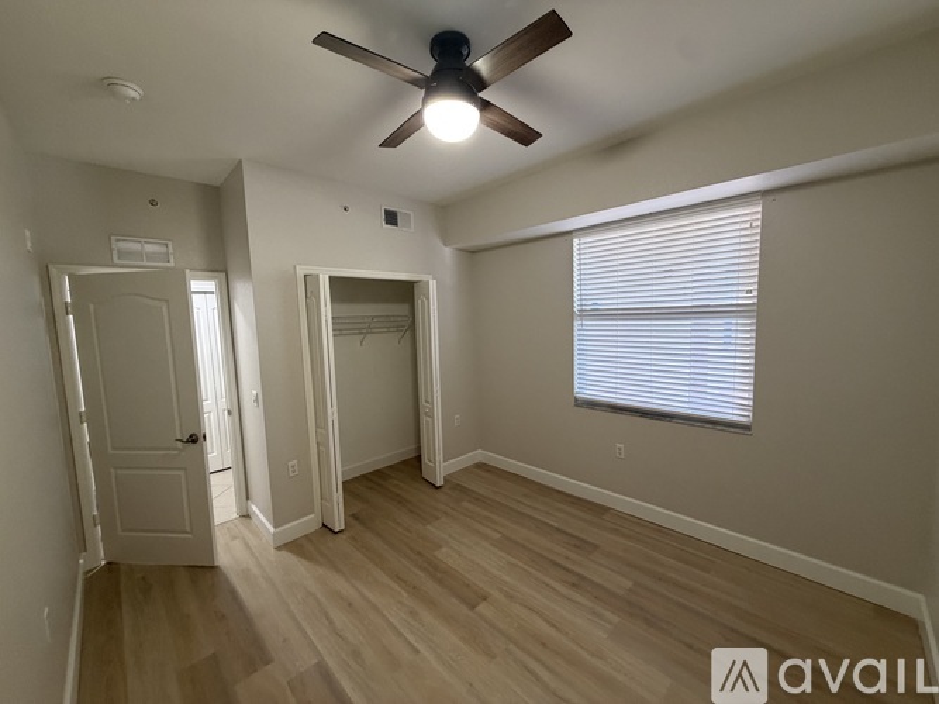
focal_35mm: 14
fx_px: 380
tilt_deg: -5.5
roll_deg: +1.8
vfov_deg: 85.7
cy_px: 352
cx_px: 470
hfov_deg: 102.1
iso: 320
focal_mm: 2.22
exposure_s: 1/60
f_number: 2.2
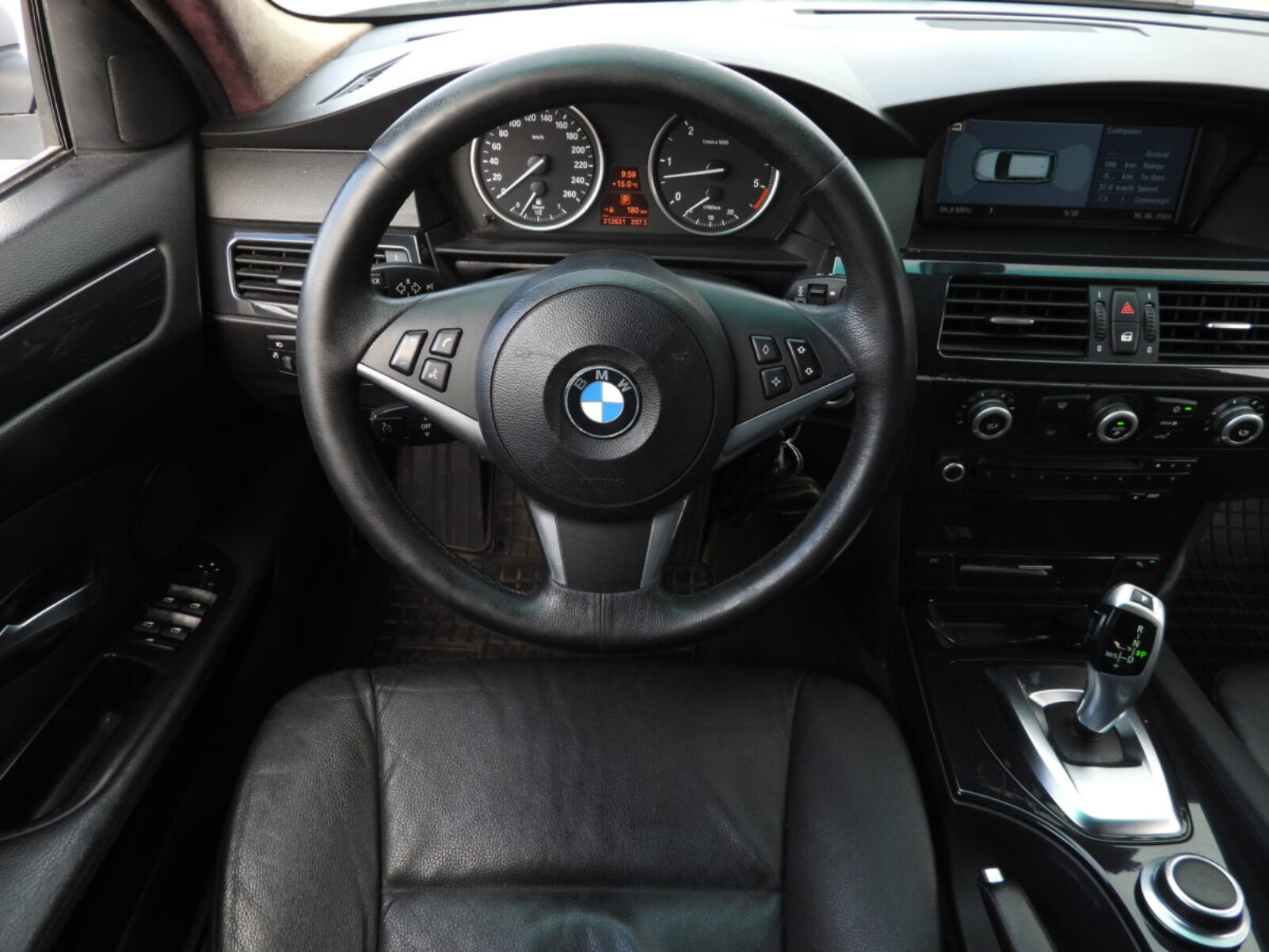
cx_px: 634
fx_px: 880
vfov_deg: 56.8
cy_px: 476
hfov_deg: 71.6
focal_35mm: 24
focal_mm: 4.3
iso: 100
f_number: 2.8
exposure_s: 1/80
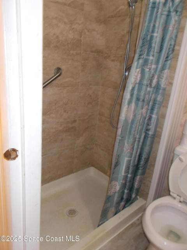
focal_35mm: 26
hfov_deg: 53.1
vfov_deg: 67.3
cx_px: 94
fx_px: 187
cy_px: 125
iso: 200
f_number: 3.2
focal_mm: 4.6
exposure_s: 1/25
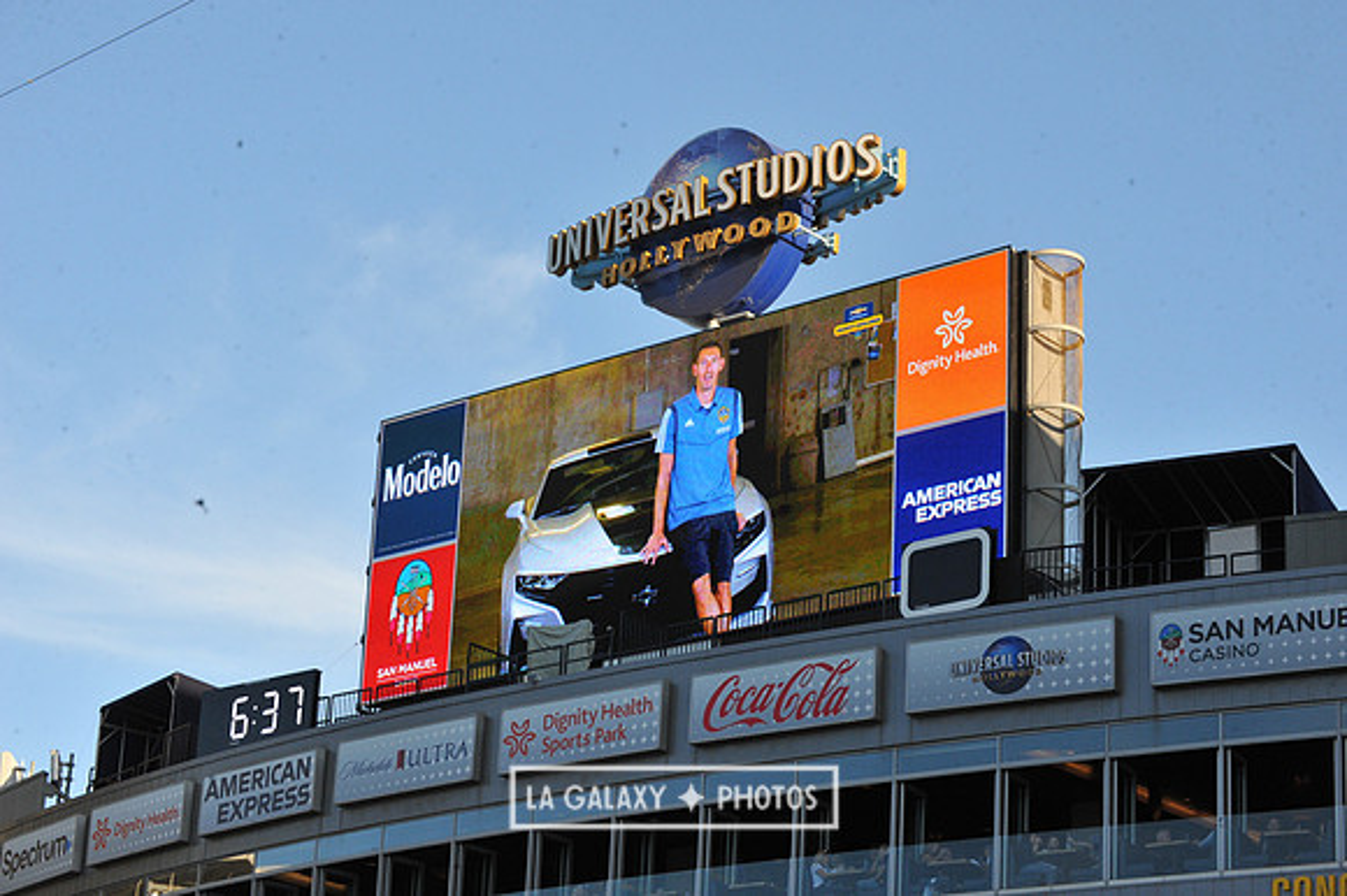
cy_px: 448
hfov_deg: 23.7
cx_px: 674
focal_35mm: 86
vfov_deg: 15.9
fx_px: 3216
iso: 1600
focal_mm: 86
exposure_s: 1/800
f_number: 14
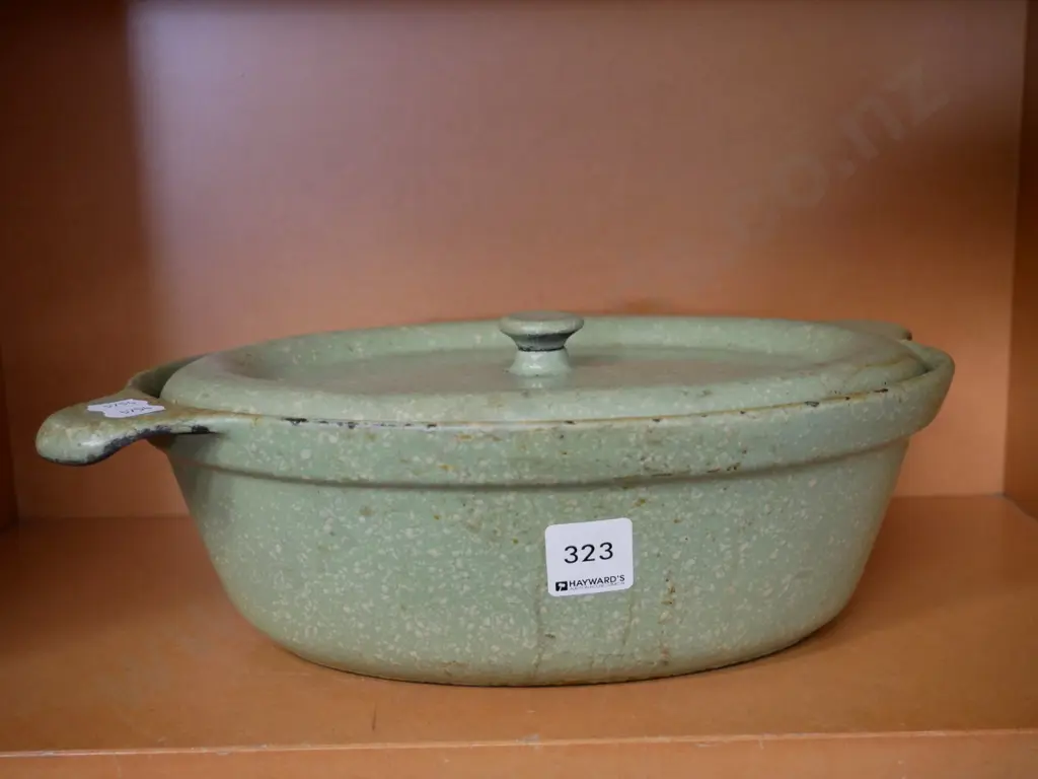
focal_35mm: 44
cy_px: 390
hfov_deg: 42.9
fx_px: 1319
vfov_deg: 32.9
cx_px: 519
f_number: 4.2
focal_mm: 22
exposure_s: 1/60
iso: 1600
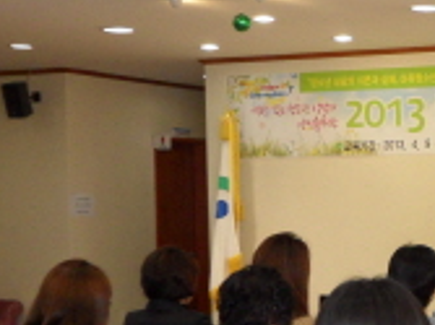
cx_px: 599
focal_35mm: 96
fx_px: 1206
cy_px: 256
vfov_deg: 15.3
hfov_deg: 18.7
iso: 200
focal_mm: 5.7
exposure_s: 1/45
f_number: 3.7
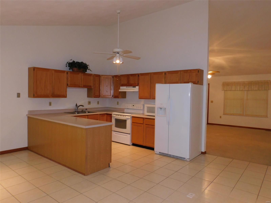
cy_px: 102
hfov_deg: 71.6
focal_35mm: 24
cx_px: 136
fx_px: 188
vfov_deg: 56.8
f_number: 3.3
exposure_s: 1/30
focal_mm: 4.3
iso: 200
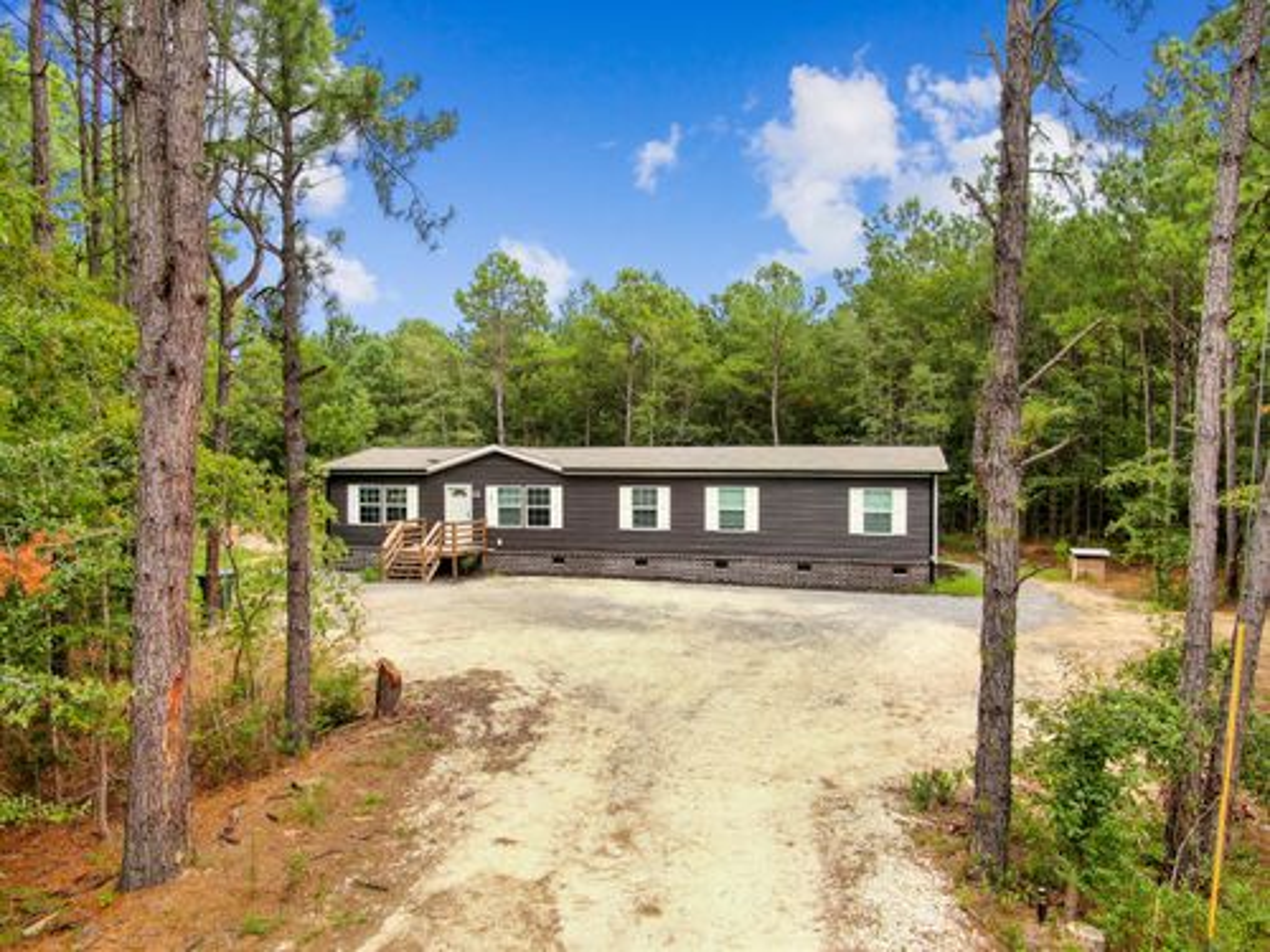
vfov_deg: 56.8
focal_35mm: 24
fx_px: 881
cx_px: 635
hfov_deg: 71.6
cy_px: 476
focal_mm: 4.39
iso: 100
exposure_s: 1/60
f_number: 2.8
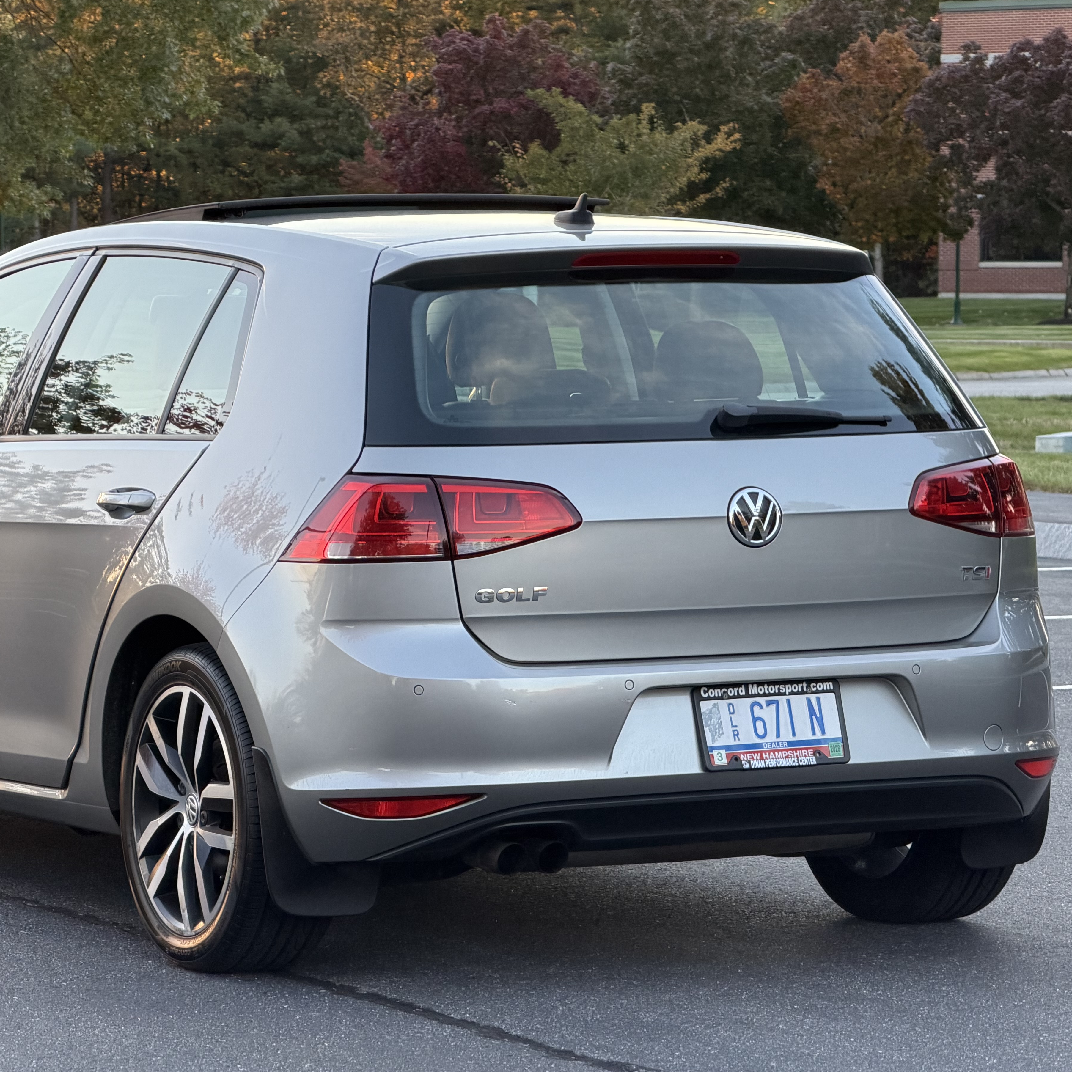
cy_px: 448
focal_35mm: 140
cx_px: 331
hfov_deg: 12.5
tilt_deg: -2.0
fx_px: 4905
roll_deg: -0.8
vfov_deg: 12.5
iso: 160
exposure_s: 1/121
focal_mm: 16.89
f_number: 2.8
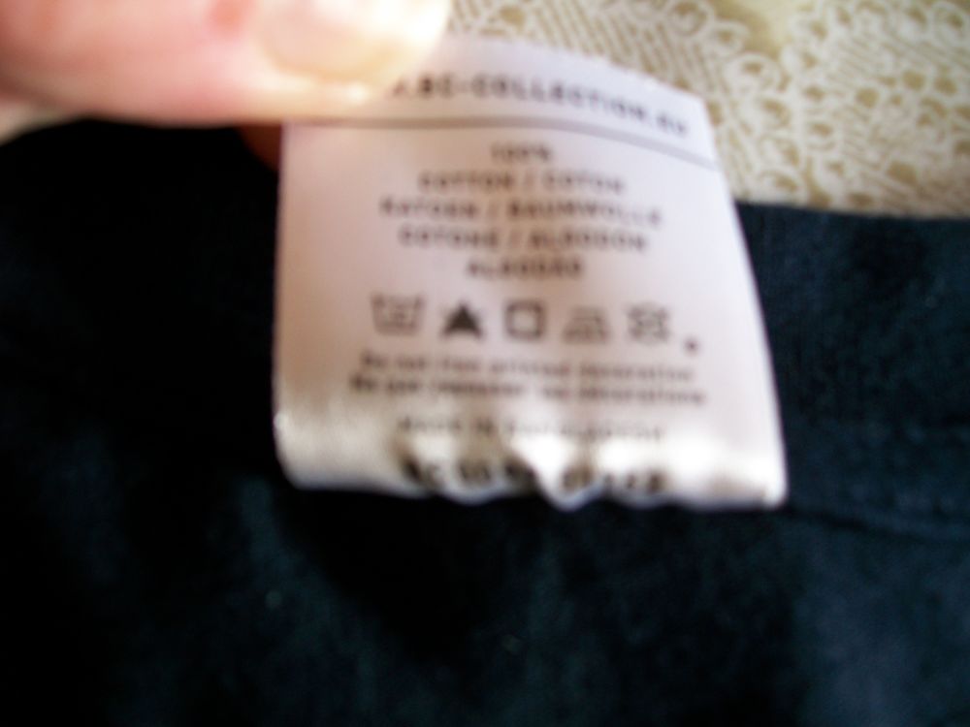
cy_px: 364
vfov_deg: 41.8
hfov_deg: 54.0
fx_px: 953
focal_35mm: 34
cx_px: 485
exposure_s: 1/160
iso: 64
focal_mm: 6.1
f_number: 2.7
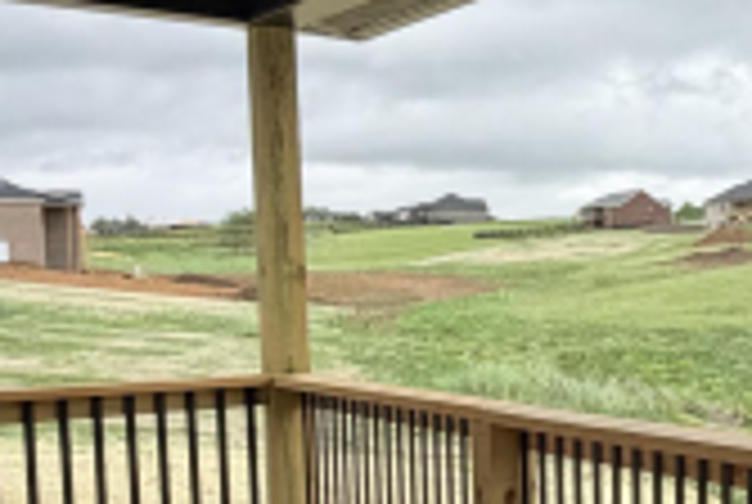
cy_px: 333
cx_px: 984
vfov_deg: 23.4
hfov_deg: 28.2
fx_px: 1214
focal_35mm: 58
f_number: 2.2
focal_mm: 2.22
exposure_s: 1/770
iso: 40
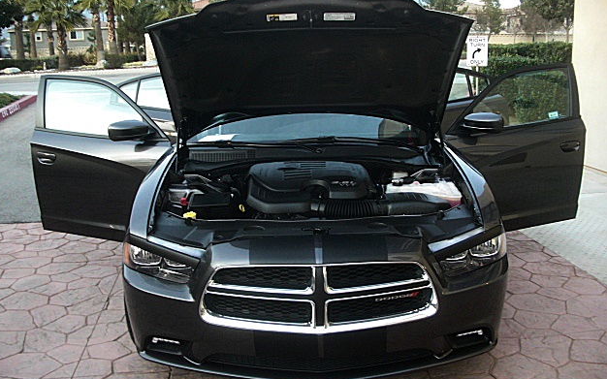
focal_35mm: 39
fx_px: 645
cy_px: 184
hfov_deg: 50.4
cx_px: 303
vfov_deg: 32.8
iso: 200
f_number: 2.8
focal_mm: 6.3
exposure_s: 1/125
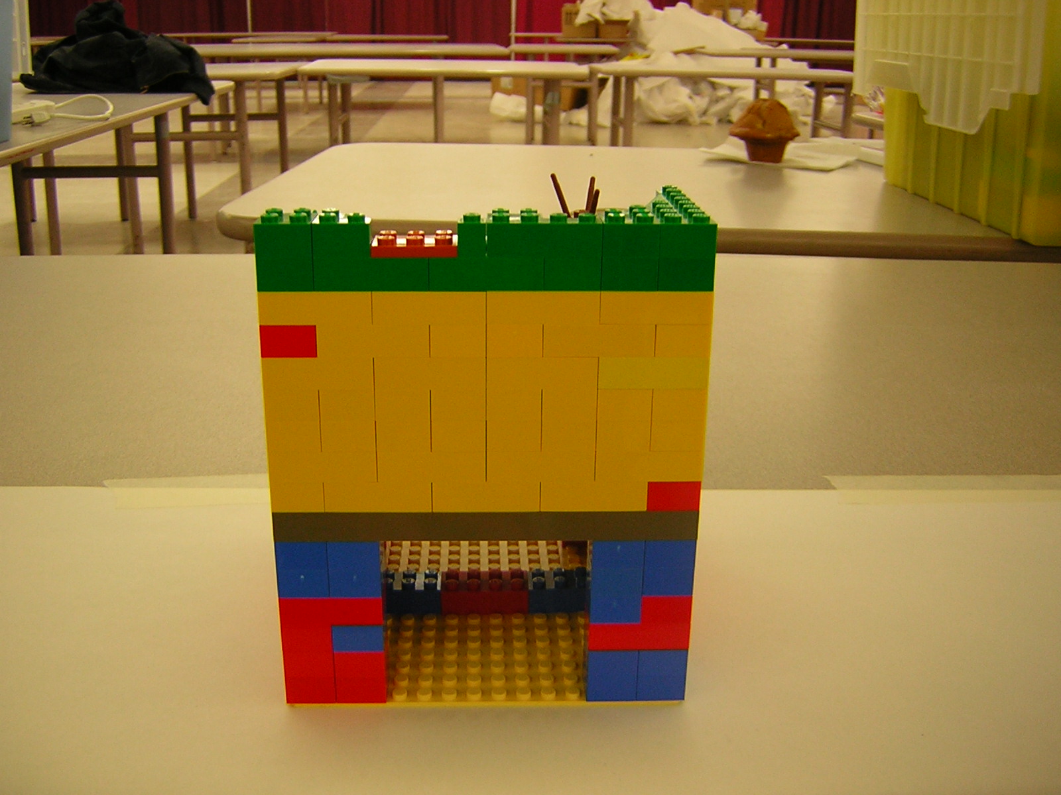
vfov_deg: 39.7
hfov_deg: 51.4
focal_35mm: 36
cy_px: 398
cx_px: 530
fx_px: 1103
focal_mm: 4.7
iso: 50
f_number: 2.6
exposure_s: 1/7.3
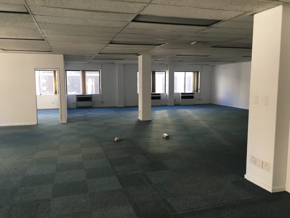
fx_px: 243
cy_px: 109
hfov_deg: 61.7
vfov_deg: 48.2
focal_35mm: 29
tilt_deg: -4.0
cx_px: 145
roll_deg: -0.8
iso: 40
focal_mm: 4.15
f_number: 2.2
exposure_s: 1/33
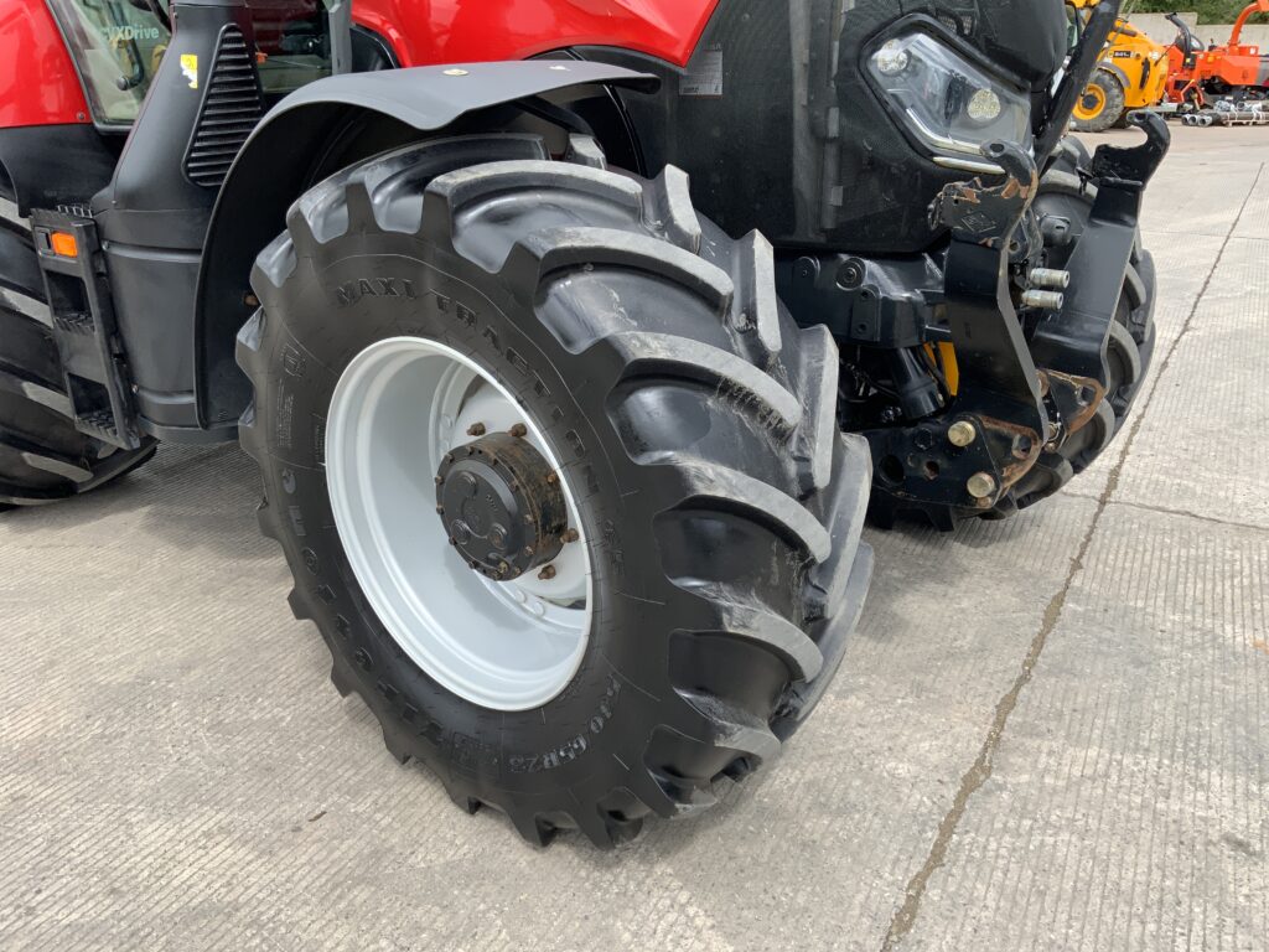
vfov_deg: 48.2
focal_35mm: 29
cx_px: 634
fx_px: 1063
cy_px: 476
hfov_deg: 61.7
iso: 16
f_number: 1.8
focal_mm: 3
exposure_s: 1/635
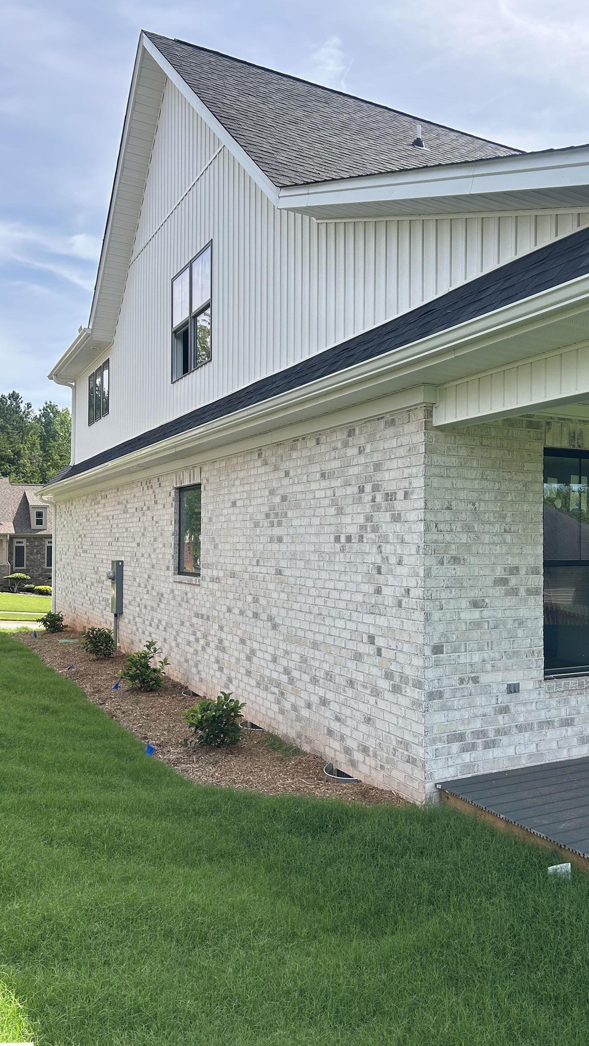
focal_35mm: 29
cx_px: 392
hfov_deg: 39.7
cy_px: 521
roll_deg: -0.3
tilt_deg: +1.7
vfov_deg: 66.1
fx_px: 805
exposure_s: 1/1901
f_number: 1.5
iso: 50
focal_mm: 5.7
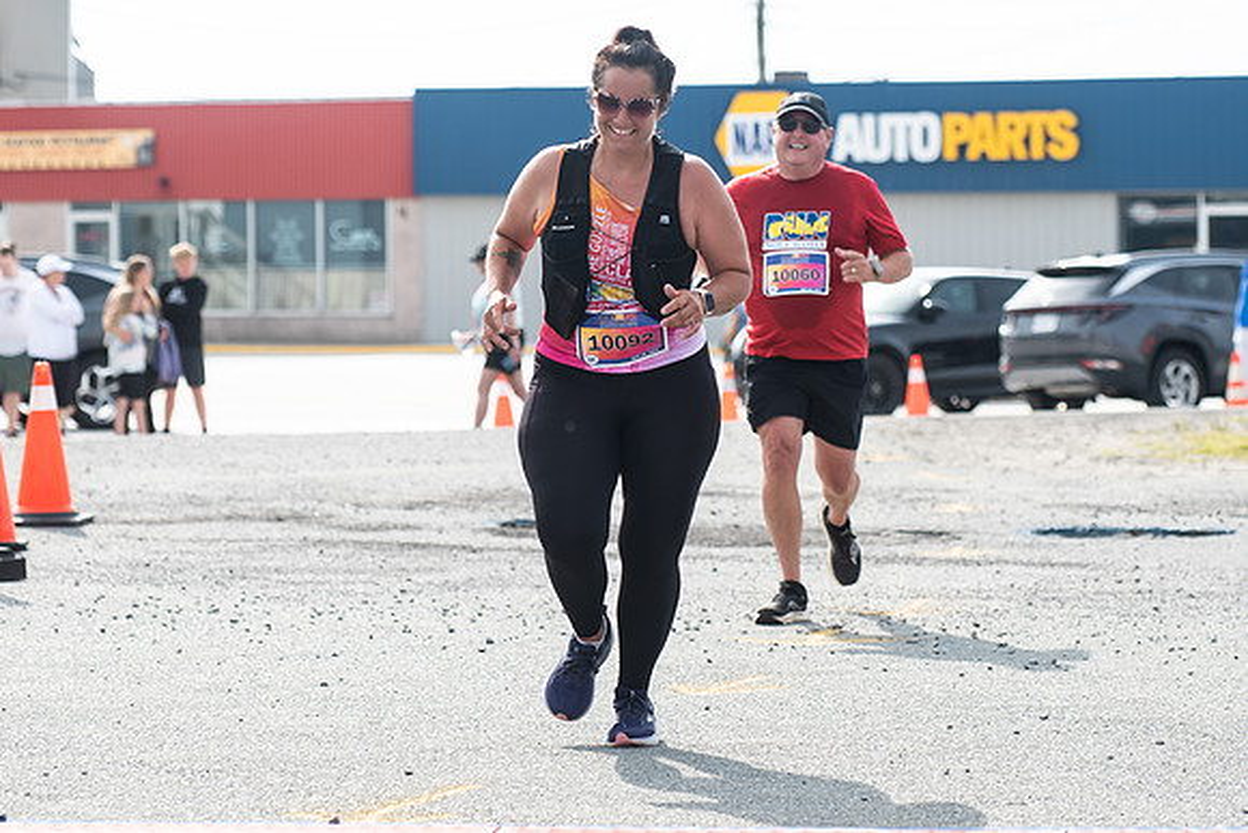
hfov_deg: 12.5
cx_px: 574
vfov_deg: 8.4
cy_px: 204
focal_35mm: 164
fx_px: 5679
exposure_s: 1/1600
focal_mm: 98
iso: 250
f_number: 4.5
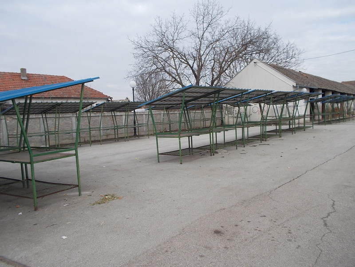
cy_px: 134
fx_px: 297
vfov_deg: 48.2
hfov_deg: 61.7
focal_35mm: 29
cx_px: 178
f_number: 3.3
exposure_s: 1/400
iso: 80
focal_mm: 4.1
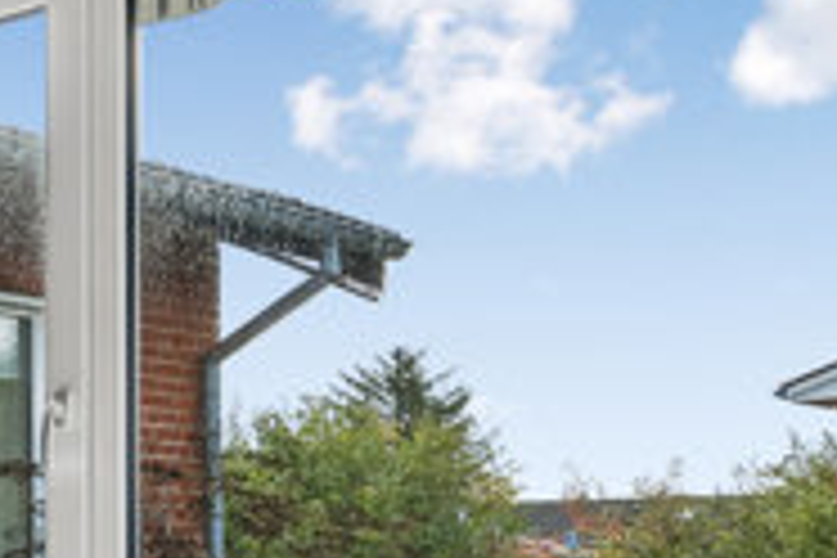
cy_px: 560
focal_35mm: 73
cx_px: -594
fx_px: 1697
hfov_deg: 20.8
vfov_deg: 18.2
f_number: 7.1
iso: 400
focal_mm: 17
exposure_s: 1/13
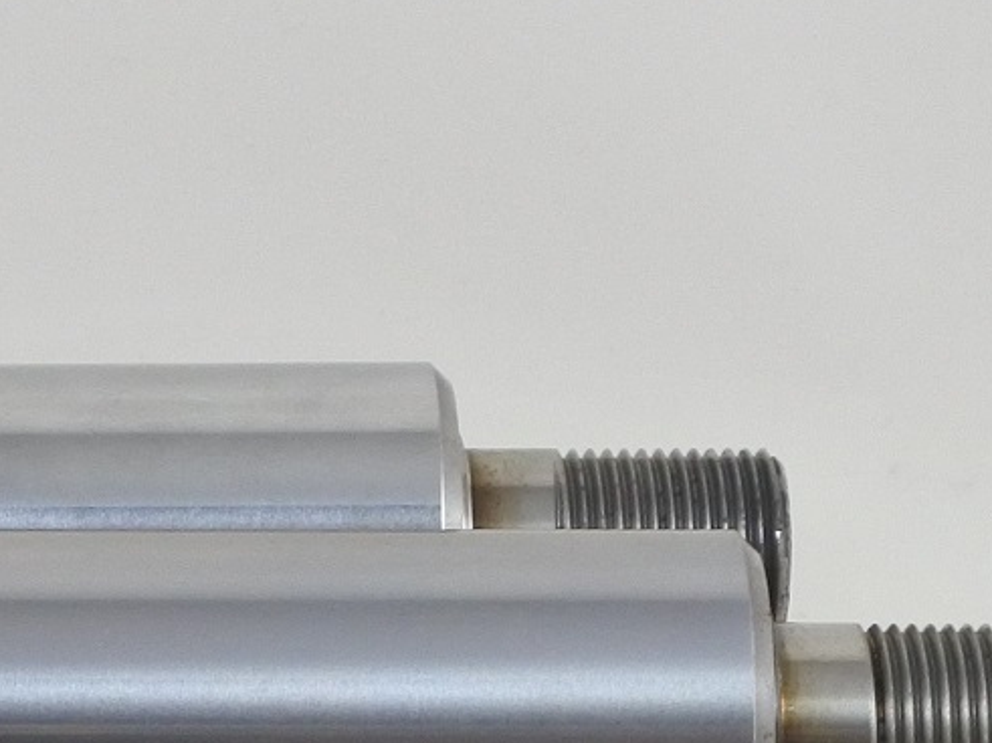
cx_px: -201
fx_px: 4355
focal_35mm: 152
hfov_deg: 12.7
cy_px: 734
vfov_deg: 9.7
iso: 450
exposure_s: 1/125
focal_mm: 16.1
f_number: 4.5
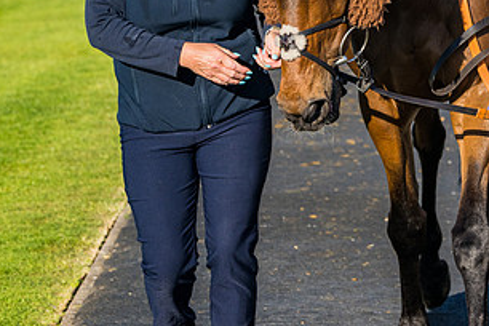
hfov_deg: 8.5
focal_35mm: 240
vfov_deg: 5.7
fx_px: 3260
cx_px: 534
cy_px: -46
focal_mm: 90
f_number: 5
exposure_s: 1/1250
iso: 200
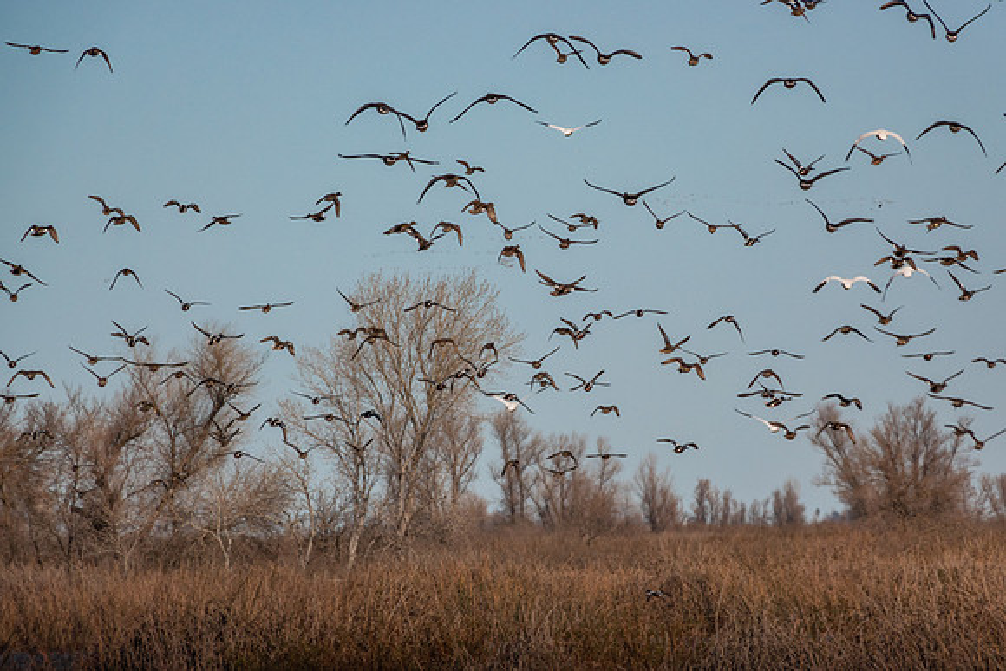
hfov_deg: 3.7
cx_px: 503
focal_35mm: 557
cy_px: 336
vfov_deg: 2.5
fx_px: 15564
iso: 125
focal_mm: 195.64
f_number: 8
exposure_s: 1/1250
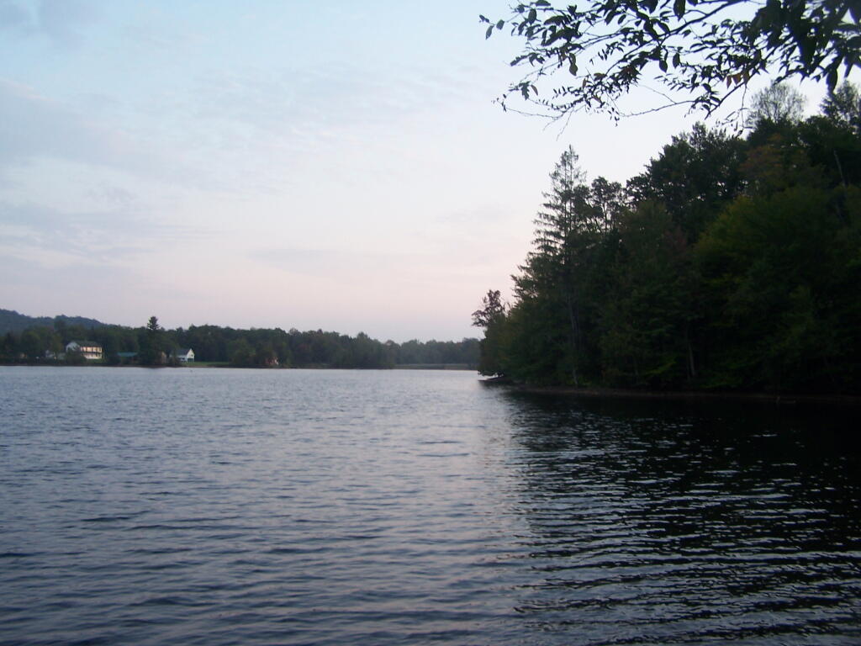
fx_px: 945
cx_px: 430
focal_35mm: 38
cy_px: 323
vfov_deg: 37.7
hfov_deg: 49.0
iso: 80
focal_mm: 6.3
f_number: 2.8
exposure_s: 1/80
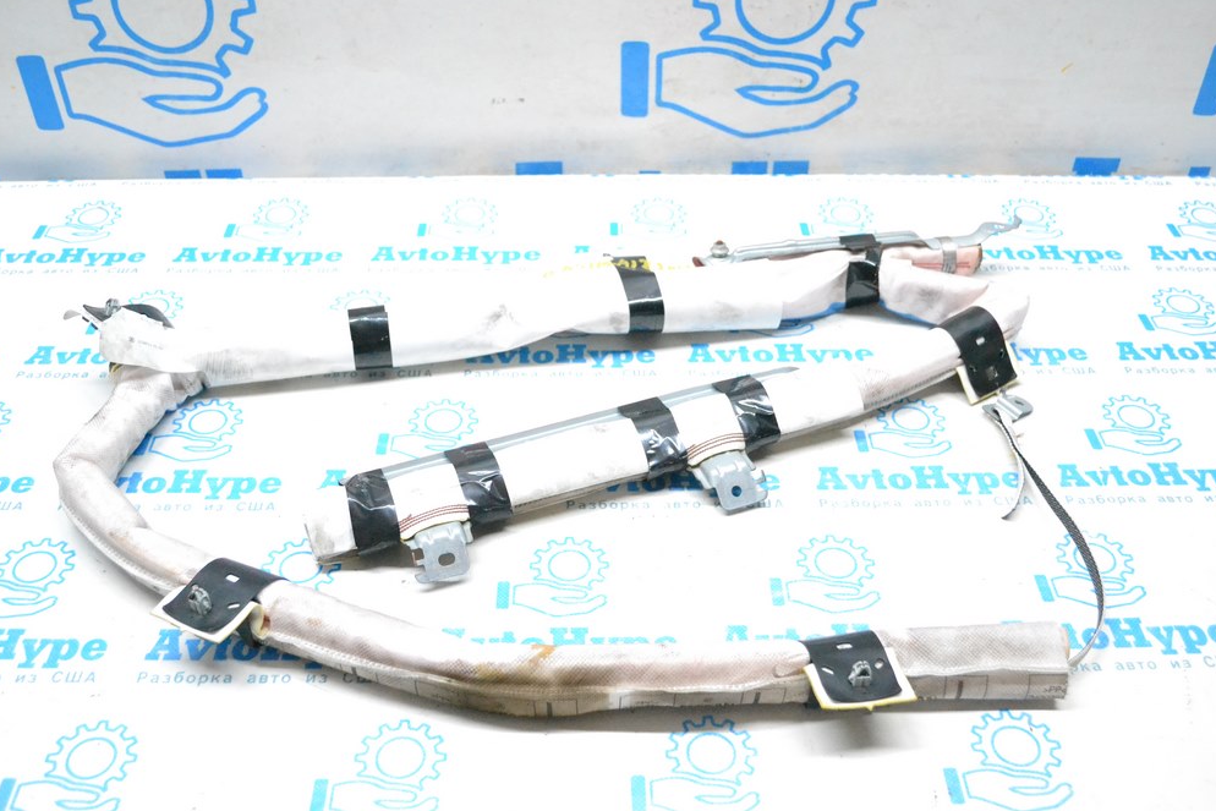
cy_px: 407
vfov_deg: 38.9
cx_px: 615
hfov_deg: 55.8
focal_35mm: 34
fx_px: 1149
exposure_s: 1/800
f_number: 4
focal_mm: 22
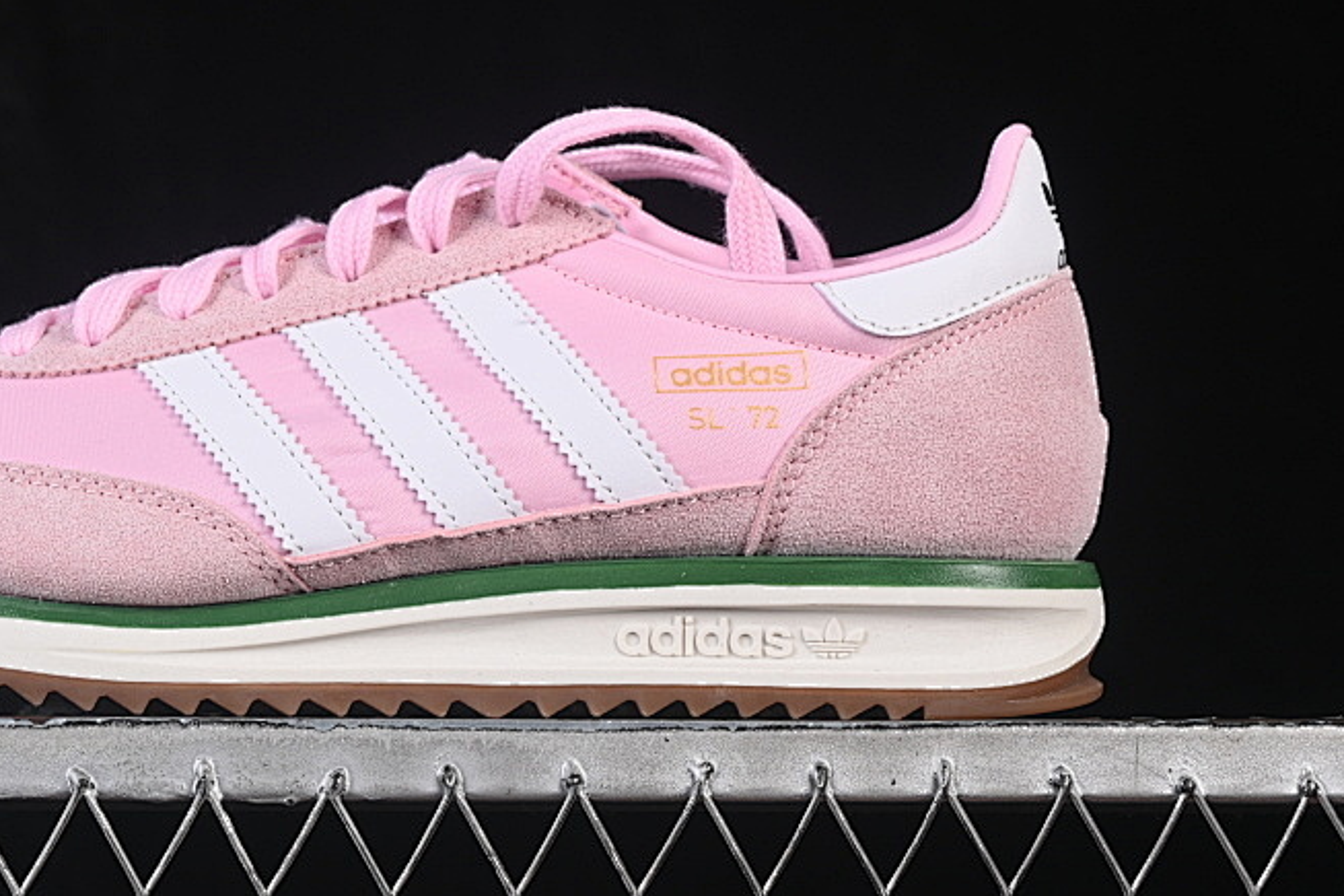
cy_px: 257
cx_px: 368
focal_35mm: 124
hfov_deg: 16.5
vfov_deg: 11.0
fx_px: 4628
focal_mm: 50
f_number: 8
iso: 160
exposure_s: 1/80
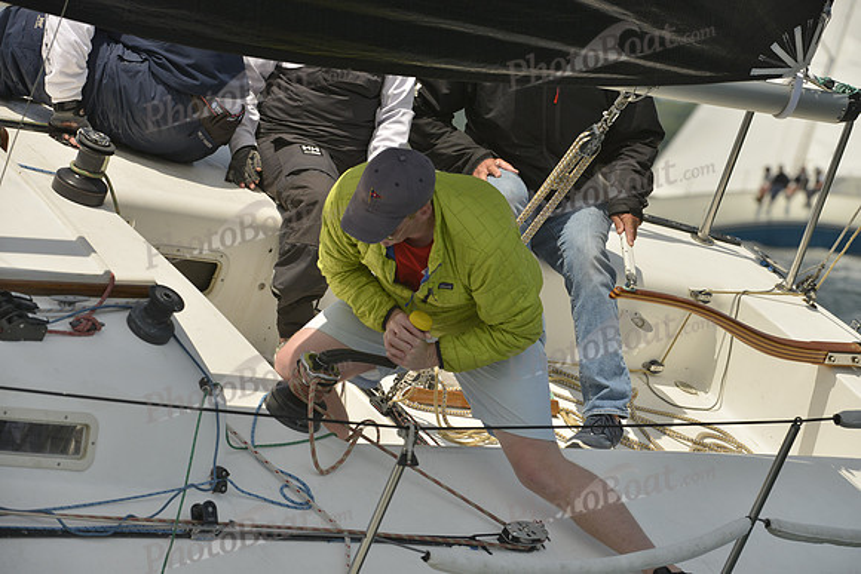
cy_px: 287
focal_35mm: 200
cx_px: 430
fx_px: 4784
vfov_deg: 6.9
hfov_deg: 10.3
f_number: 9
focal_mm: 200
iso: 280
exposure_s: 1/1000
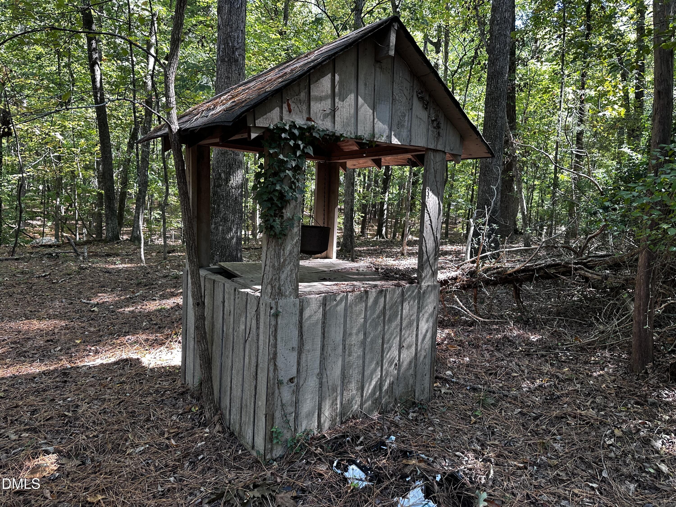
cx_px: 338
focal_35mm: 24
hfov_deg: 71.6
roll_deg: -3.1
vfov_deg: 56.8
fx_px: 469
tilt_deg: -5.2
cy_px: 254
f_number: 1.78
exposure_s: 1/121
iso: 160
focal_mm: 6.86
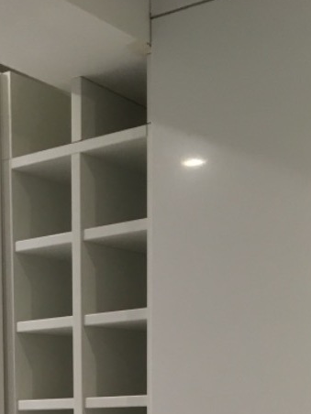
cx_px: -31
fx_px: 922
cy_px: 522
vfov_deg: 22.9
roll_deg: +1.6
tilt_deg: -5.8
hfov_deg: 18.4
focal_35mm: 77
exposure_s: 1/33
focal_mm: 4.15
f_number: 2.2
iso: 50
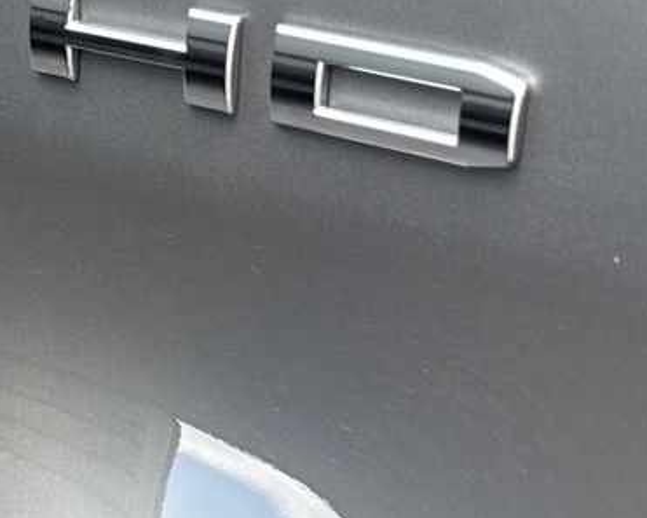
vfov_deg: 14.8
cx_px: -153
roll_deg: +0.1
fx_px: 1935
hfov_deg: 17.9
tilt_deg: -26.7
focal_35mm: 101
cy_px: 595
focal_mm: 6.76
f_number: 1.78
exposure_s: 1/307
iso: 80
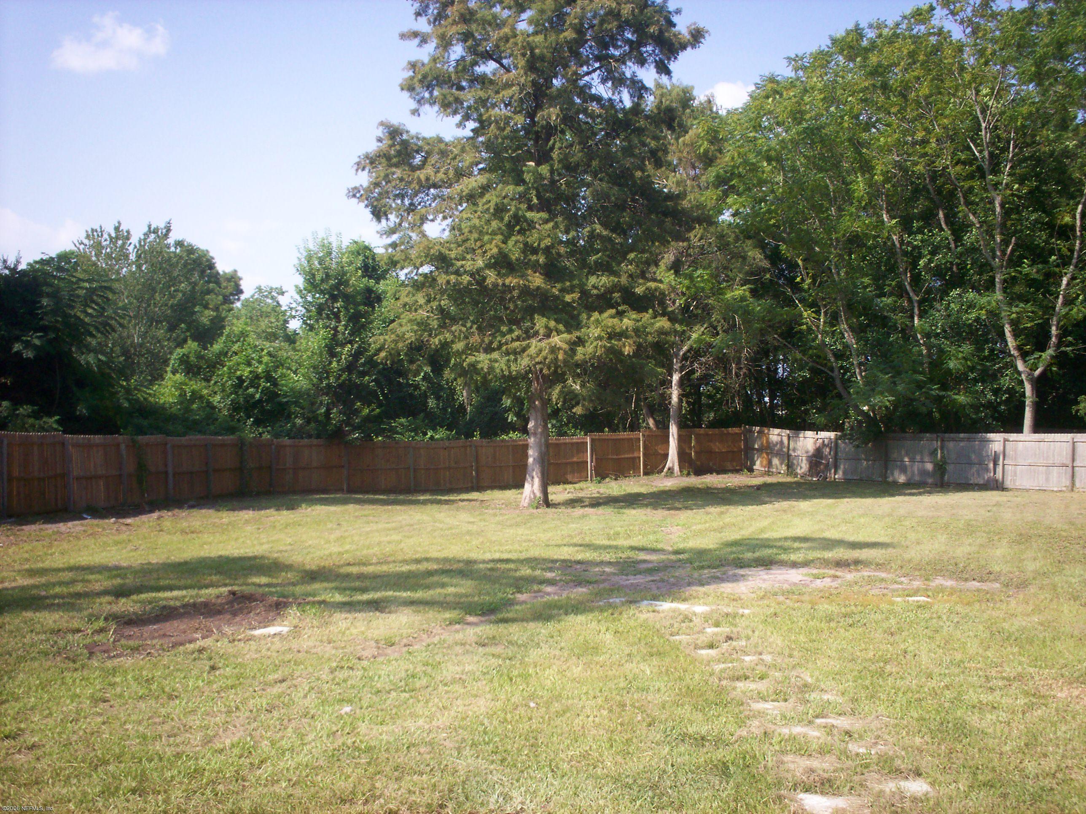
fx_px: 1129
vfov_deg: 39.7
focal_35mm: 36
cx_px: 543
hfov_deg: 51.4
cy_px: 407
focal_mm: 6
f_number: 4.5
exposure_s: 1/299
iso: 100
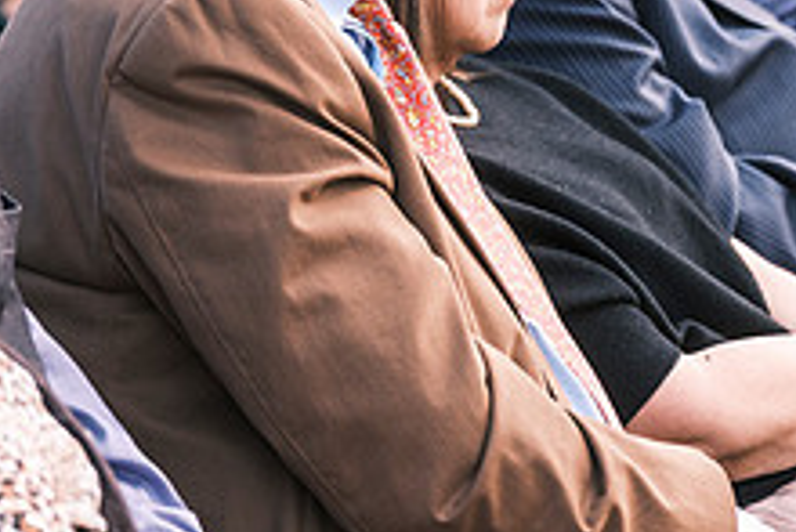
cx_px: 637
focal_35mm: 553
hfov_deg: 3.7
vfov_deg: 2.5
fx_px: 12235
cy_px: -85
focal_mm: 140
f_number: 3.2
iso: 400
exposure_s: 1/750
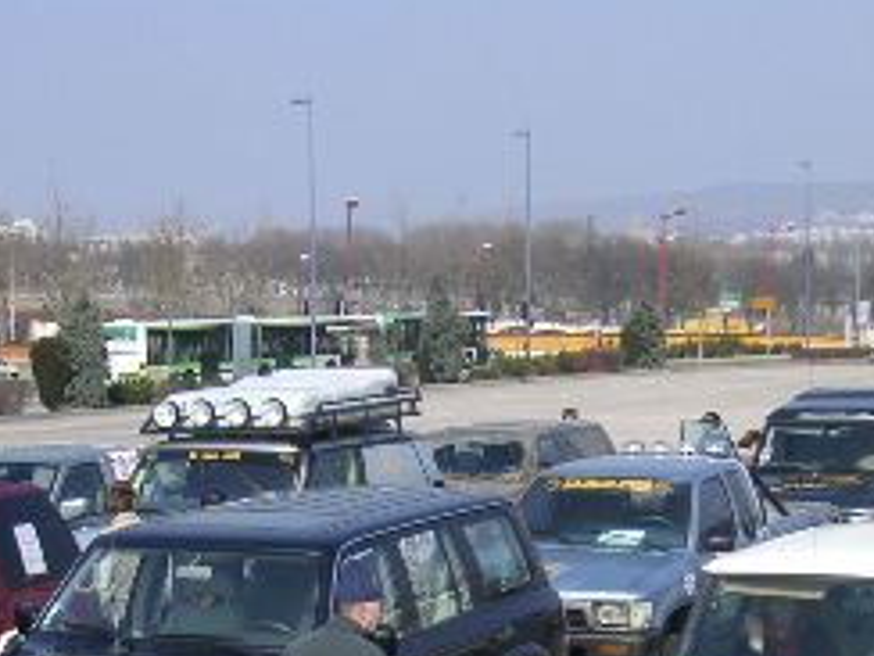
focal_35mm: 91
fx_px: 2298
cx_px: 430
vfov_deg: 16.0
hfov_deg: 21.5
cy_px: 591
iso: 50
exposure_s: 1/180
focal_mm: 6.1
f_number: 6.7
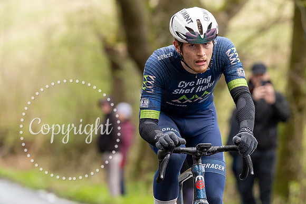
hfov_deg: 4.8
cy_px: 75
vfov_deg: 3.2
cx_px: 239
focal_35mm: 428
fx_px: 3636
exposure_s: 1/1000
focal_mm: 191
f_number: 3.5
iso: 800
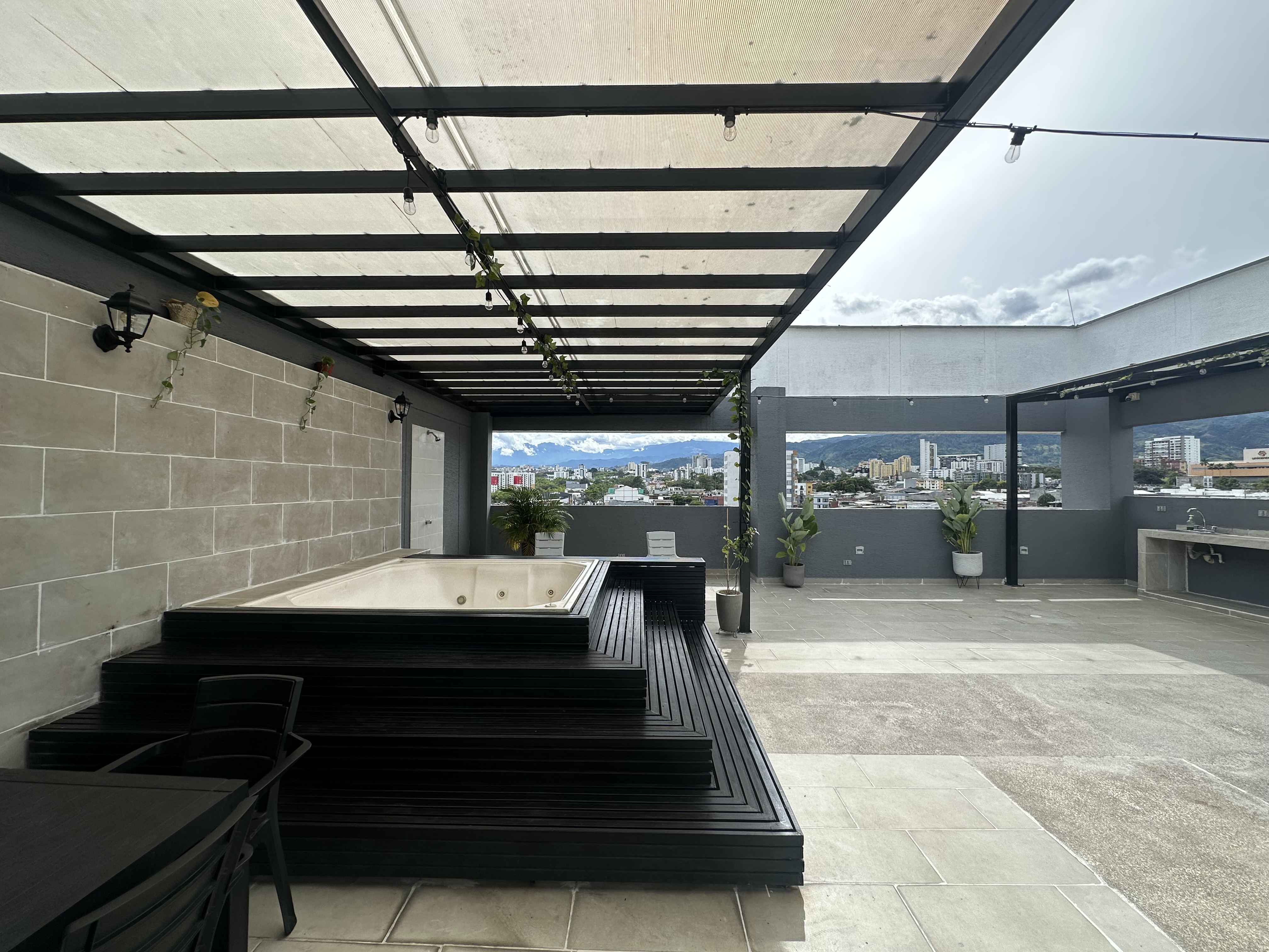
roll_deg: -0.5
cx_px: 634
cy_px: 476
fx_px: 513
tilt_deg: +1.0
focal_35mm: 14
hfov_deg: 102.1
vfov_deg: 85.7
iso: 50
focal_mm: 2.22
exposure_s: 1/1233
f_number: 2.2
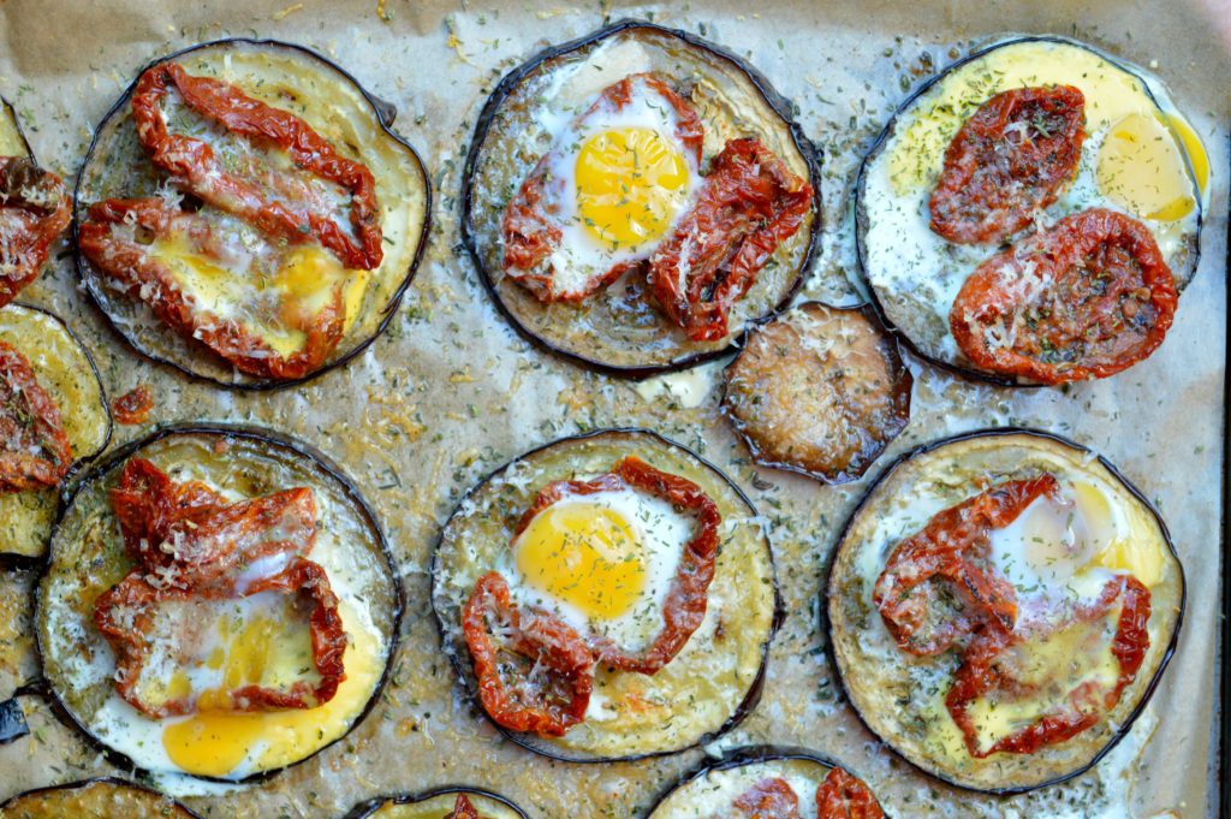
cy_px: 410
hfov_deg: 24.6
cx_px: 616
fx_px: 2819
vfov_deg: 16.5
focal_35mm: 82
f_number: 5.6
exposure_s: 1/13
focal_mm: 55
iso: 100
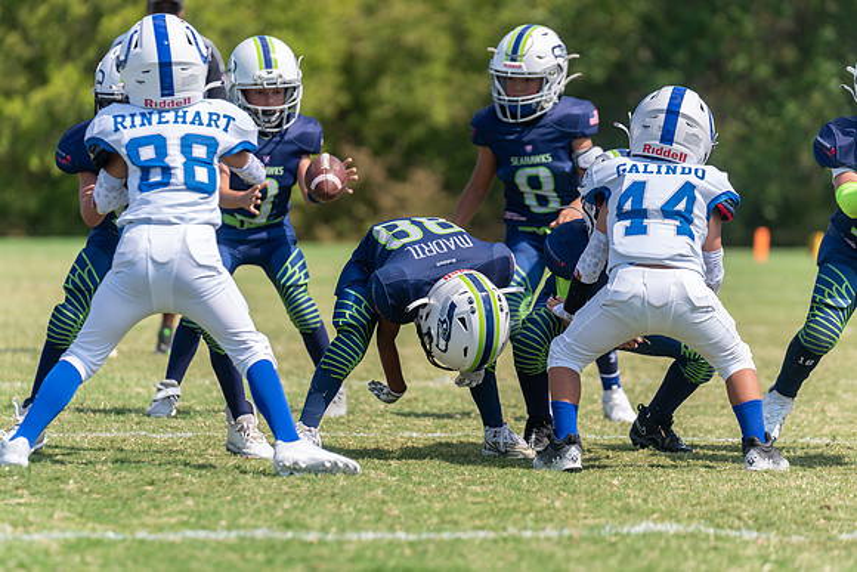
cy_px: 286
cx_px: 428
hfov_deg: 10.3
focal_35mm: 200
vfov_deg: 6.9
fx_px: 4762
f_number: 4
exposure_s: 1/1600
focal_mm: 200
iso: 200
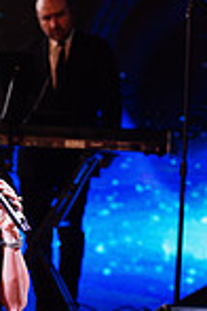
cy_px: 226
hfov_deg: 6.3
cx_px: -84
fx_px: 1854
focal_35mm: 215
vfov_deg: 9.6
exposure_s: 1/200
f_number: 3.2
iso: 1250
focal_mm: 70
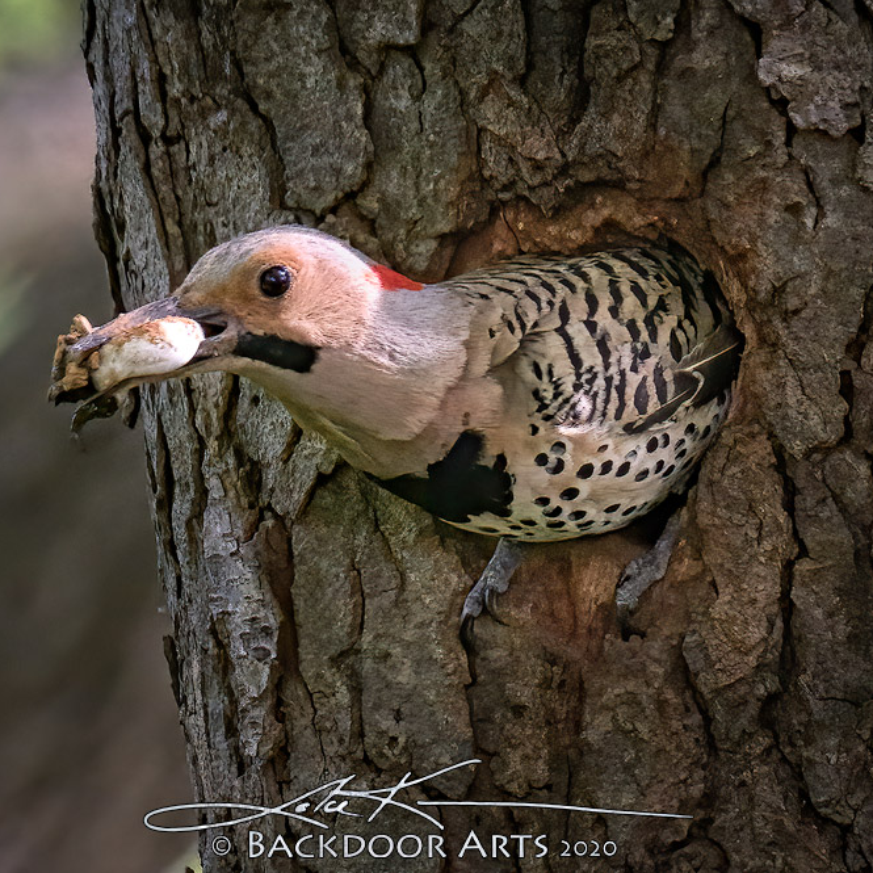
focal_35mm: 940
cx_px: 421
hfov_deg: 1.9
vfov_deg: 1.9
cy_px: 436
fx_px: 26821
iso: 4000
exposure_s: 1/1600
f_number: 8
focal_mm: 490
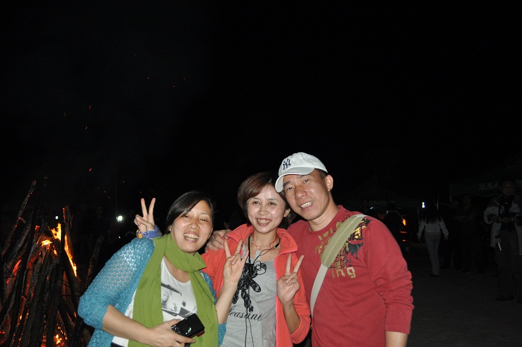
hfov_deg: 57.3
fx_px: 478
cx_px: 261
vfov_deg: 39.9
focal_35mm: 33
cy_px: 174
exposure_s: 1/60
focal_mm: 22
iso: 800
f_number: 4
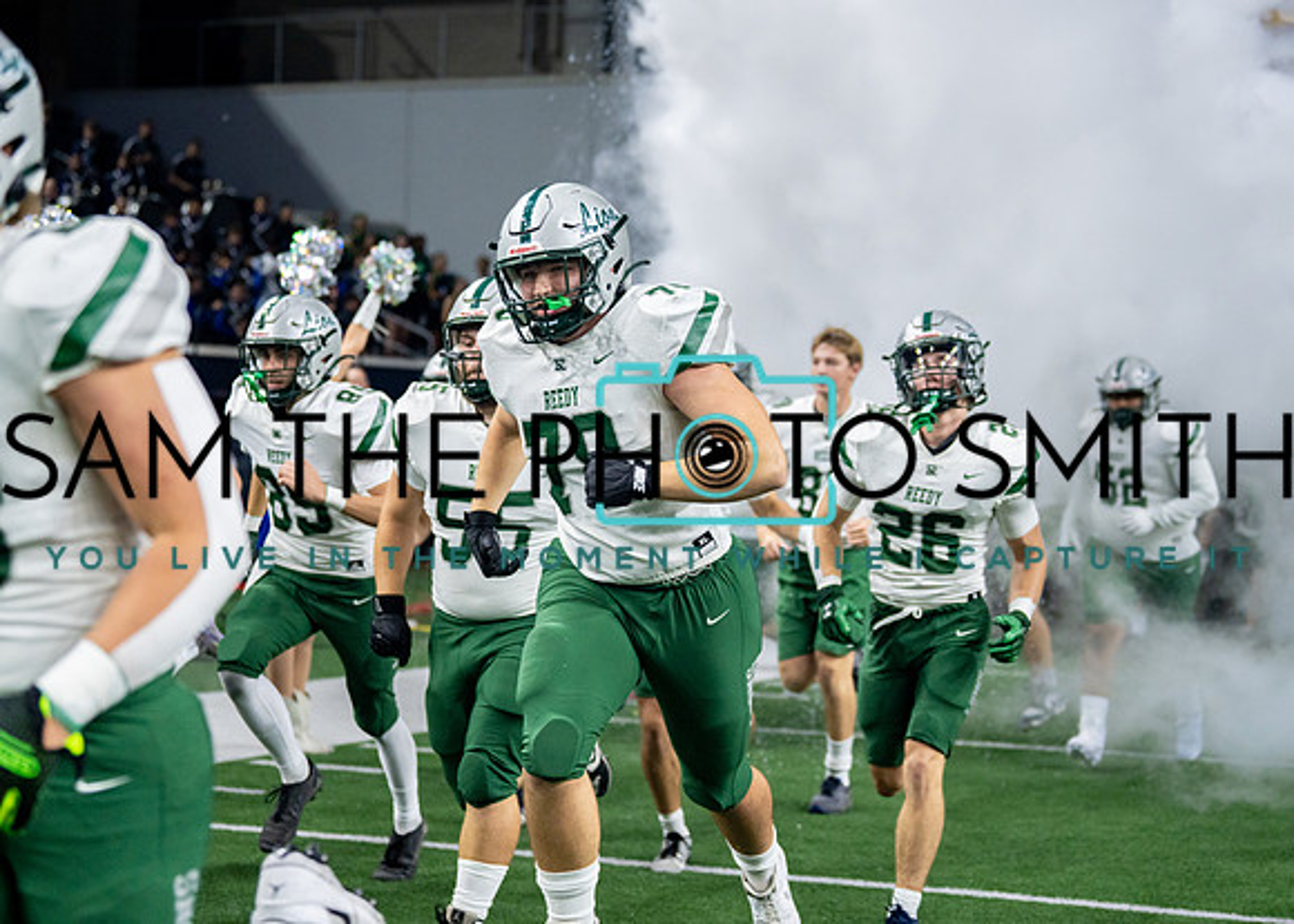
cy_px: 423
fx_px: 2947
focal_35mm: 80
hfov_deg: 24.8
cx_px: 633
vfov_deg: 17.8
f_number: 2.8
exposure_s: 1/1000
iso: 1600
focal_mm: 70
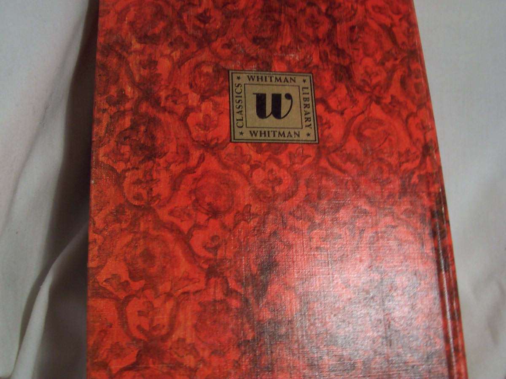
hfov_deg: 50.1
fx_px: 541
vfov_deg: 38.7
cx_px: 253
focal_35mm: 37
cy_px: 190
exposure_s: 1/60
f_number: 2.8
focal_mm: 5.6
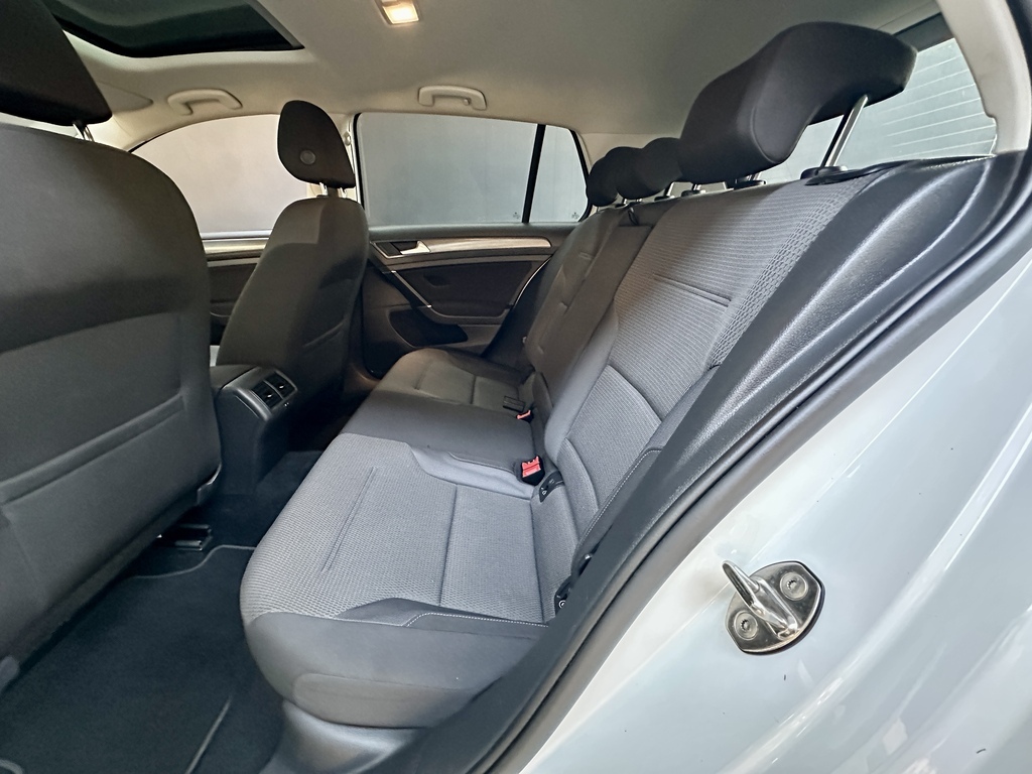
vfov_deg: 85.7
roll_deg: -0.5
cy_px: 387
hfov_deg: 102.1
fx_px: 417
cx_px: 516
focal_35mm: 14
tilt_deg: -20.6
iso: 1250
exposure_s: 1/43
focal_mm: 2.22
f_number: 2.2
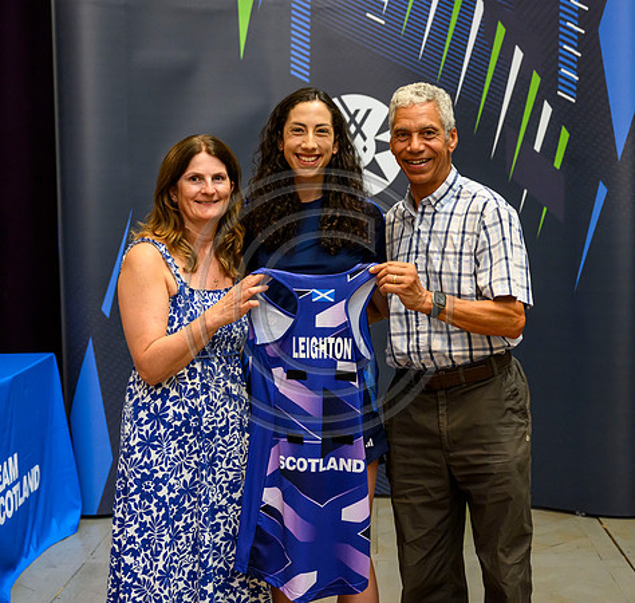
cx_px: 321
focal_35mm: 62
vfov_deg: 26.9
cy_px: 268
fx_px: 1257
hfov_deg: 28.3
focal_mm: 45
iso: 4000
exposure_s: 1/250
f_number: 3.5
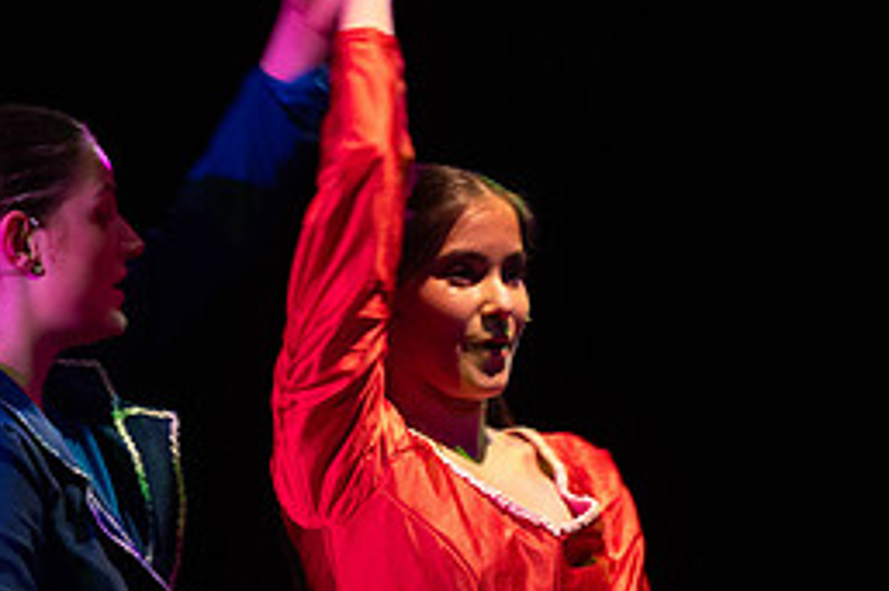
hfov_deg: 8.7
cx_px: 128
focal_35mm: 237
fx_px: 5849
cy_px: 617
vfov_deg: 5.8
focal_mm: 105
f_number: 5
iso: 1250
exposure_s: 1/60
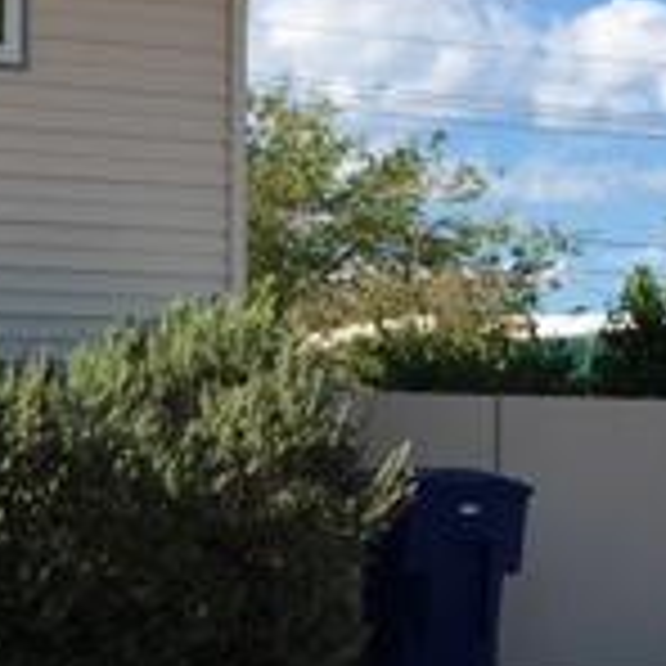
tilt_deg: -1.1
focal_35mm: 111
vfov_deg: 15.6
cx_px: 72
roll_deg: -0.7
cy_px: 544
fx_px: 2416
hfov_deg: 15.5
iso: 25
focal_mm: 4.15
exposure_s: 1/1068
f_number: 2.2
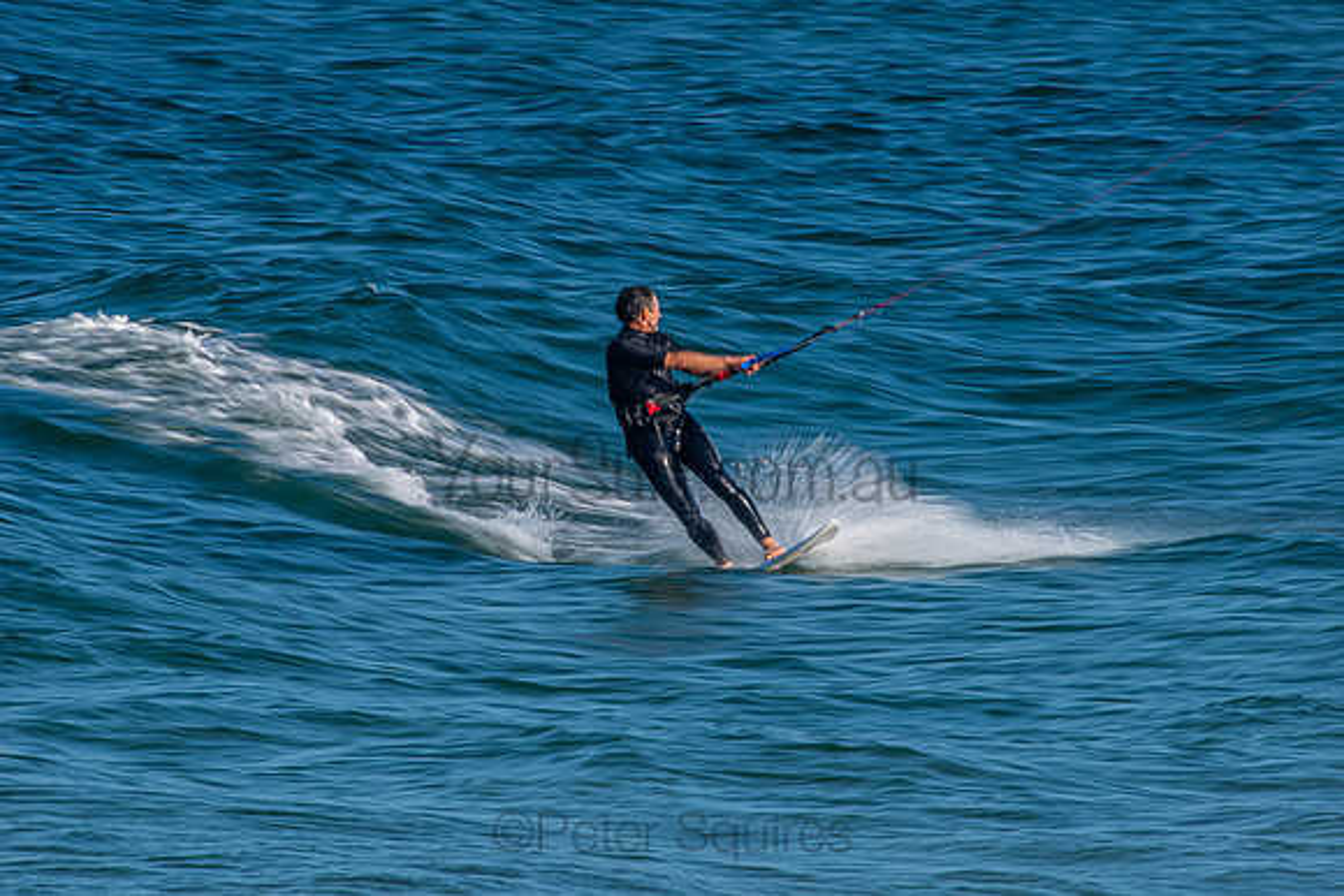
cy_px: 448
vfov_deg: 2.8
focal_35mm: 500
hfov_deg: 4.1
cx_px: 672
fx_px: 18670
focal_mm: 500
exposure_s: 1/20
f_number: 25
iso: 64
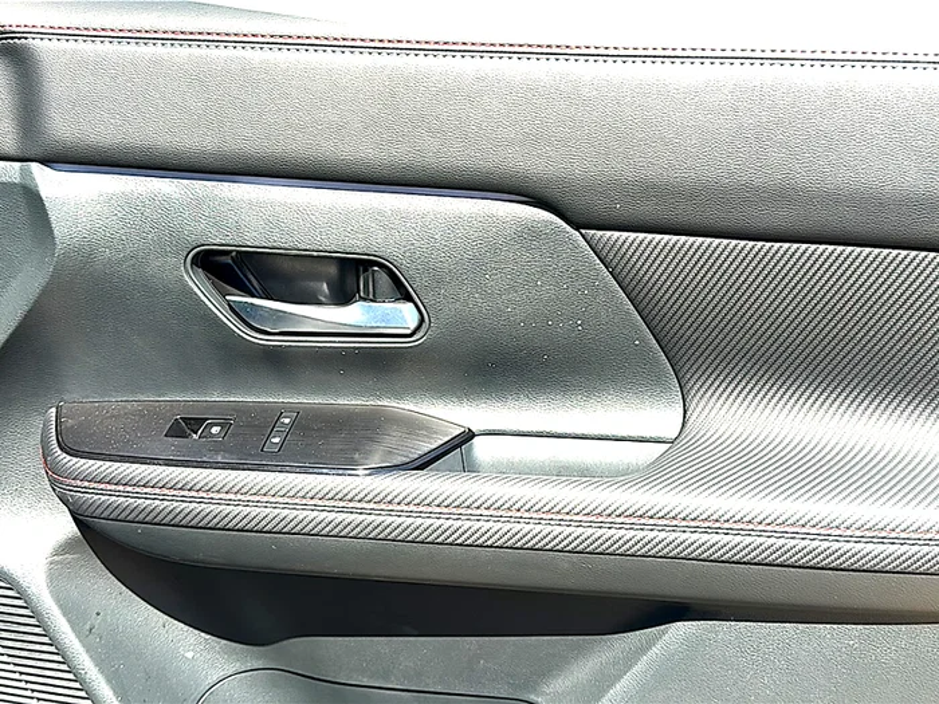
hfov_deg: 52.6
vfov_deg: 40.7
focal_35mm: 35
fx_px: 949
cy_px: 352
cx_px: 470
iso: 80
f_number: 1.78
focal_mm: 6.86
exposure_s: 1/1172
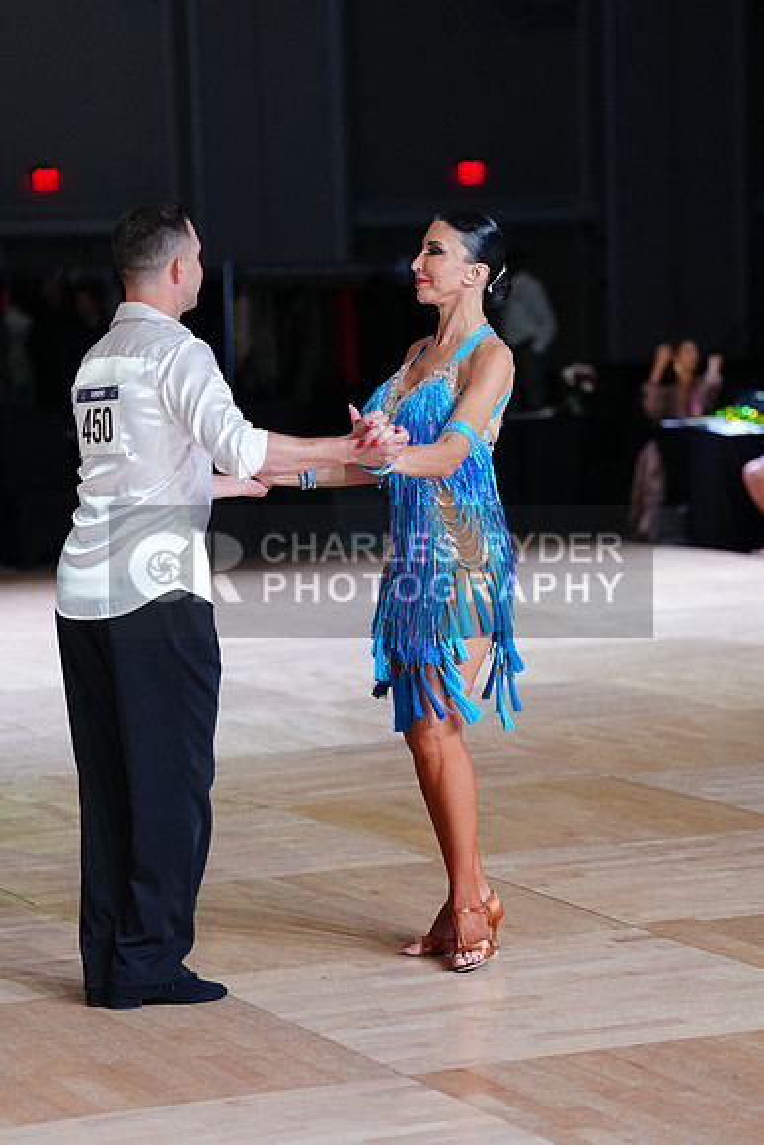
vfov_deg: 18.8
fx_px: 3467
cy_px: 572
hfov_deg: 12.6
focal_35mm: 109
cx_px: 382
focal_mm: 109
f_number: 2.8
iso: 1250
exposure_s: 1/640
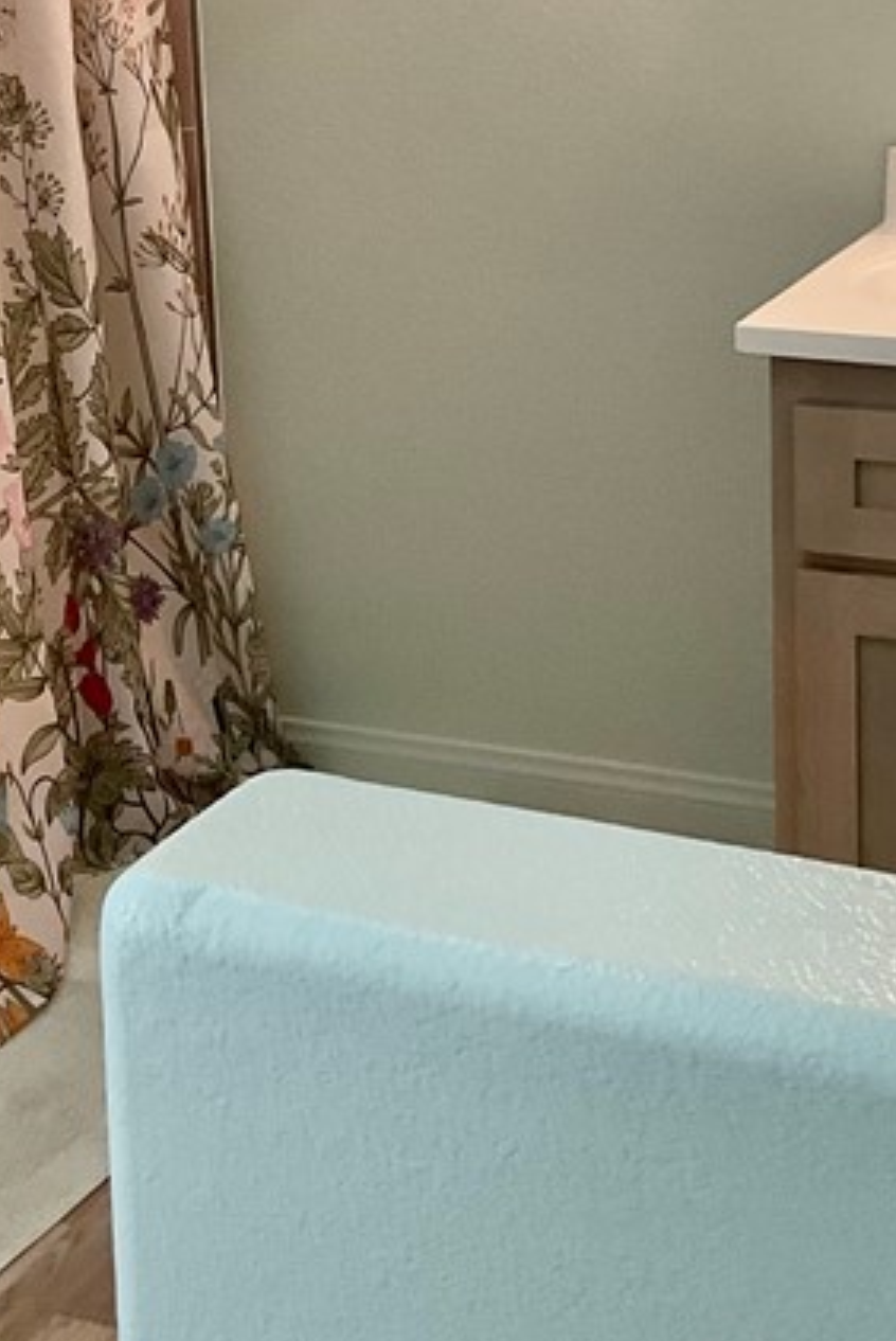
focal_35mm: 73
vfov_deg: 27.2
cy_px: 292
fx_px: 2721
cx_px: 516
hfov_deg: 18.7
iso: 100
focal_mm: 3
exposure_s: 1/60
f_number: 1.8
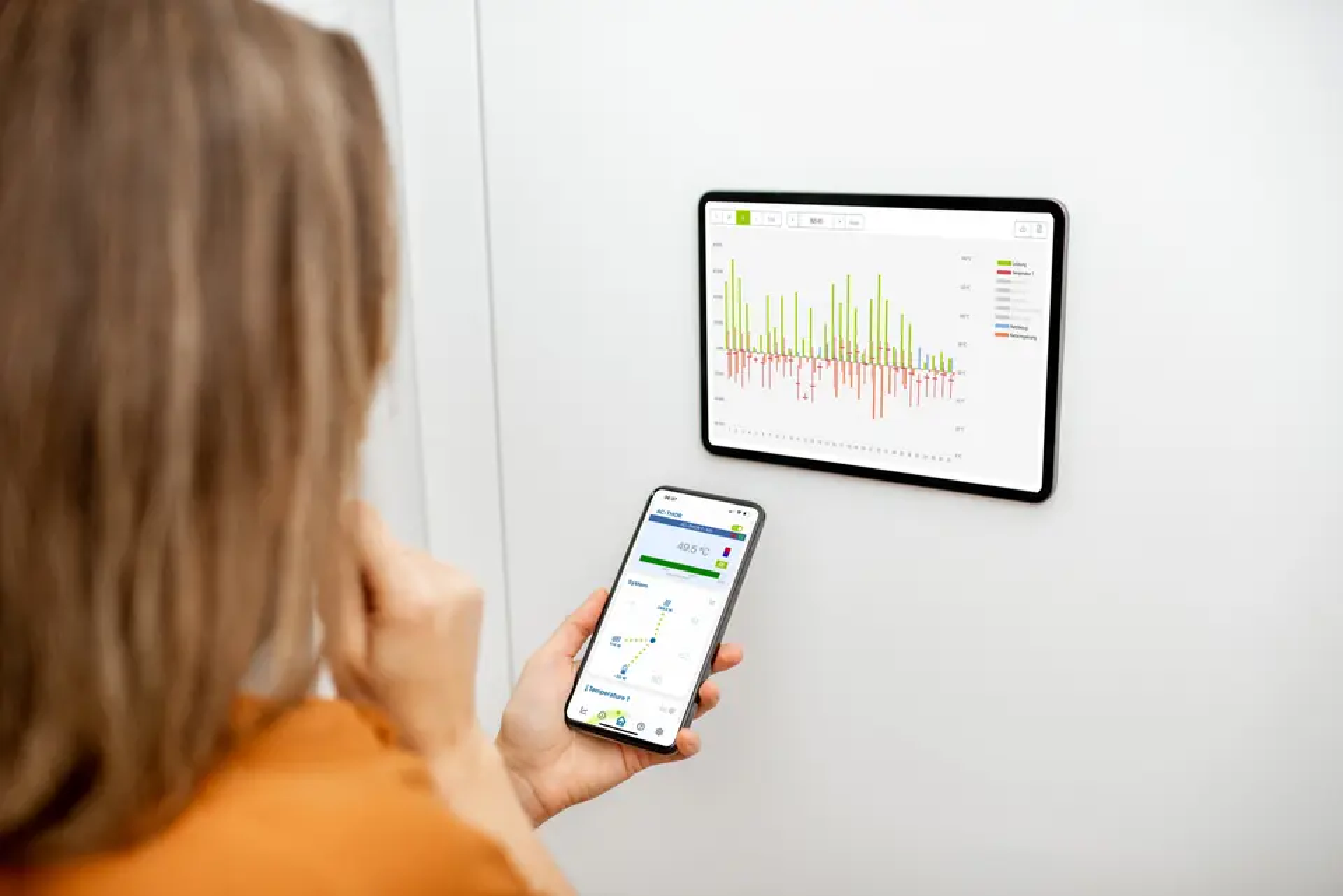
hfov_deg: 54.4
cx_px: 672
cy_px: 448
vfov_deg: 37.9
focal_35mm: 35
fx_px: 1306
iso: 320
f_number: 2.5
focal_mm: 35
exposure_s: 1/160
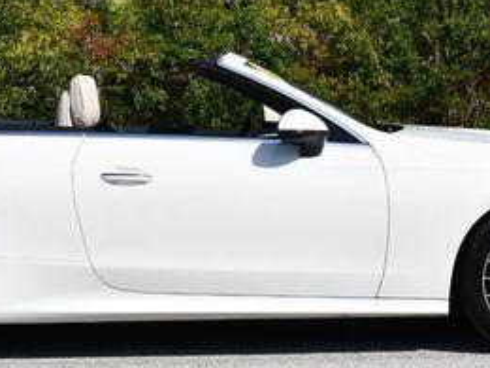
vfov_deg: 10.4
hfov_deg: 13.9
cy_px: 36
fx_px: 2010
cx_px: 188
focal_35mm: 142
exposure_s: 1/320
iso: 100
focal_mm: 30
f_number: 9
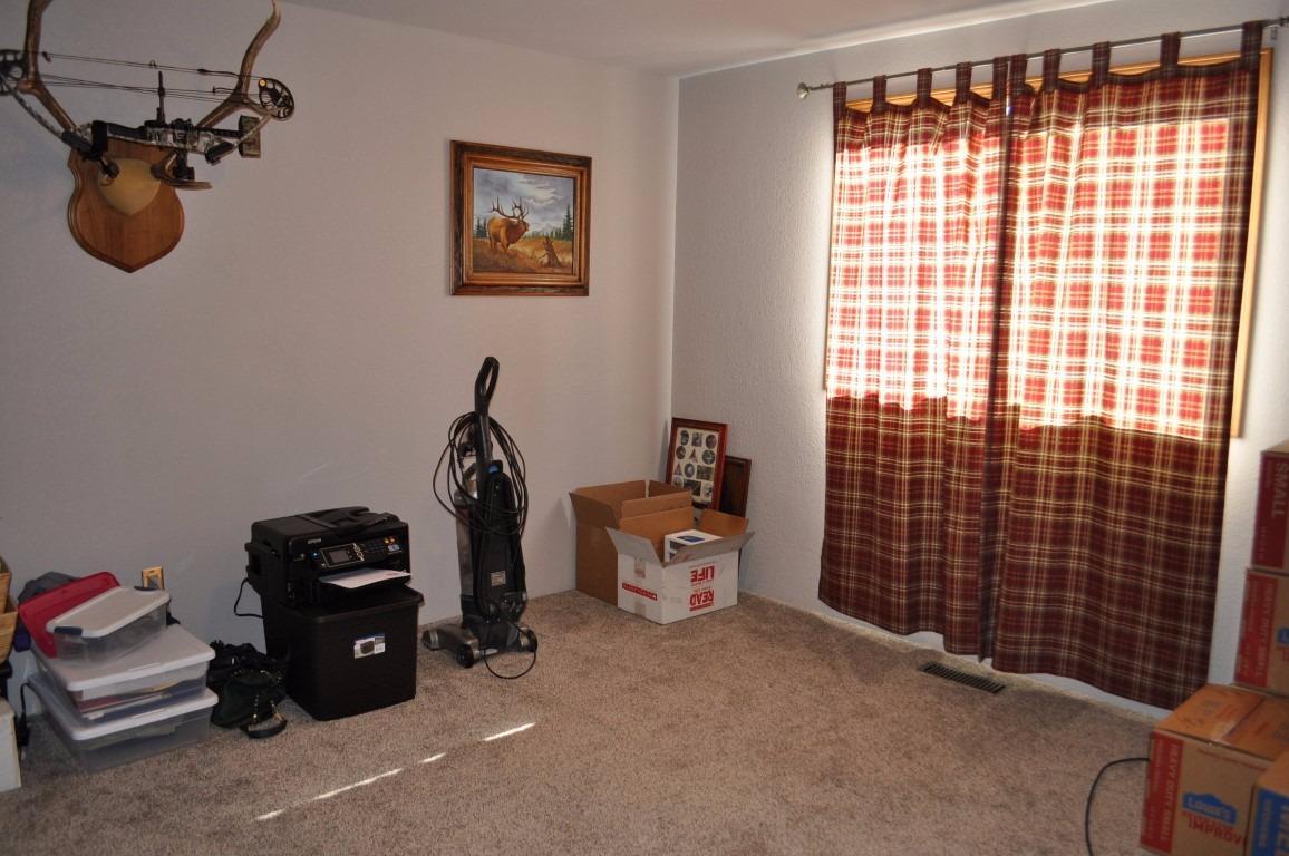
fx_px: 966
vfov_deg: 47.8
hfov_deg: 67.4
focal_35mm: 27
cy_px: 428
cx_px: 644
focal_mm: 18
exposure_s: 1/125
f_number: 3.5
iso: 560
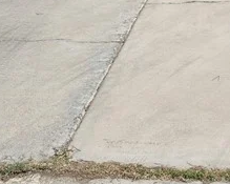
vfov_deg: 13.0
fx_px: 714
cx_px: 246
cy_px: -163
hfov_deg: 17.7
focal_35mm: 105
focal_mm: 5.4
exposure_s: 1/2832
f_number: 1.8
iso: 25
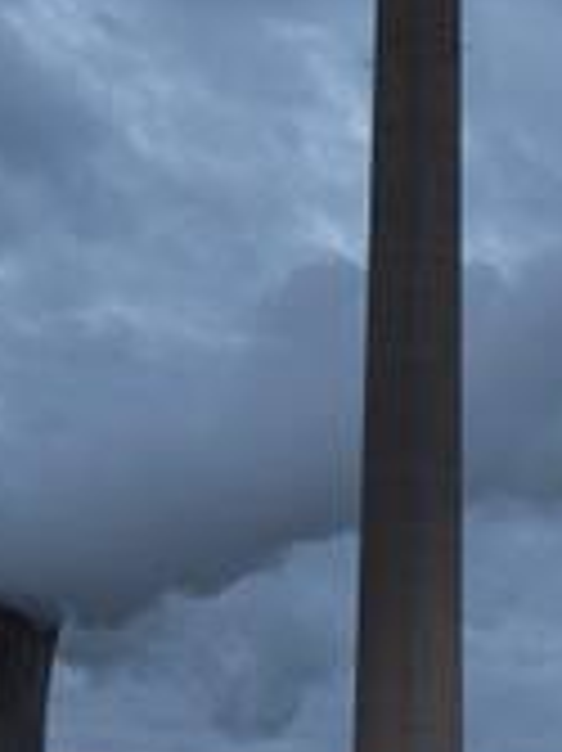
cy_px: 277
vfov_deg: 14.0
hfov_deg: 10.3
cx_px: 679
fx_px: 3056
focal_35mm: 141
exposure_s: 1/640
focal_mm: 35
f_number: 1.8
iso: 500
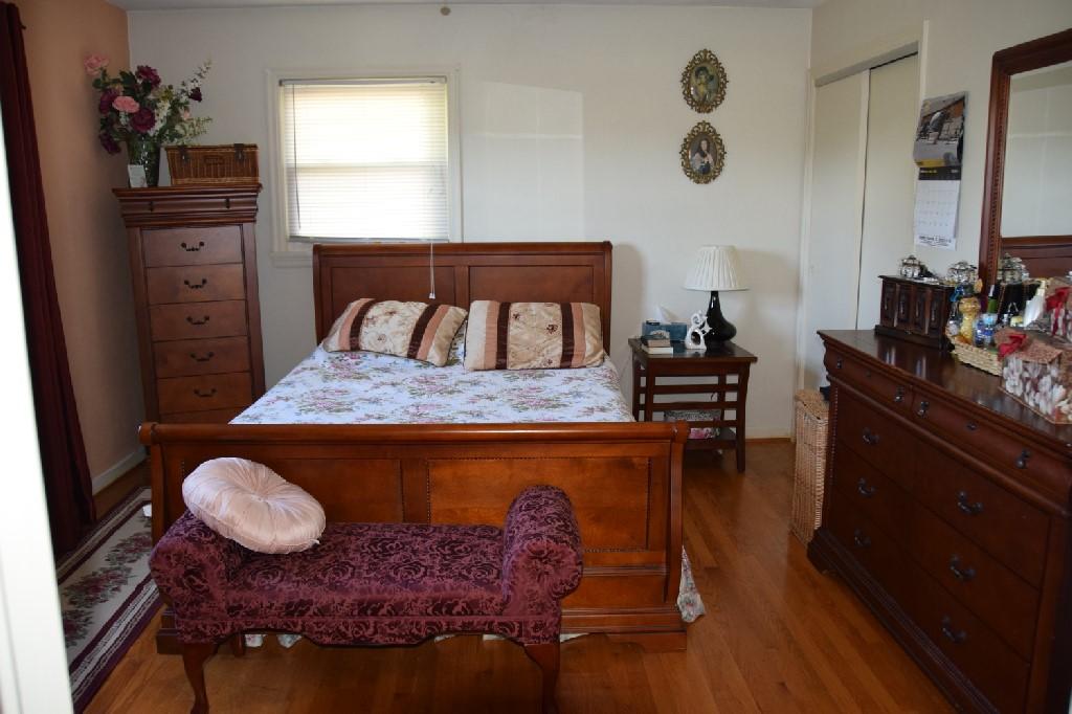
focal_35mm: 27
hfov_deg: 67.4
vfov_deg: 47.9
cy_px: 357
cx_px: 536
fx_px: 804
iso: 1100
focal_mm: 18
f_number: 3.5
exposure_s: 1/60
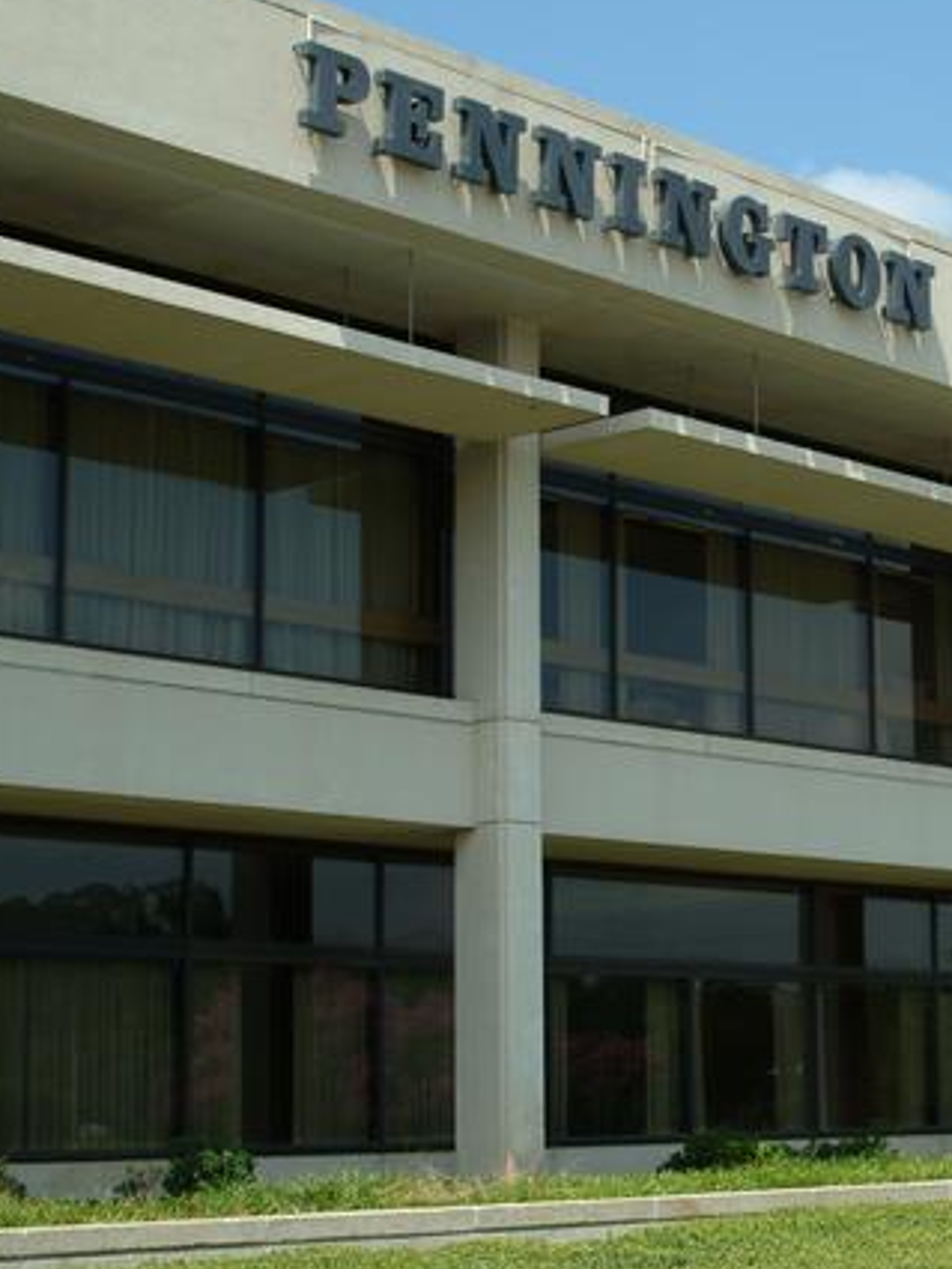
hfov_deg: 18.7
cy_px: 654
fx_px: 2785
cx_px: 1024
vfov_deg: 25.7
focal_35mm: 76
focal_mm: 32
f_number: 8
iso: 100
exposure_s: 1/250
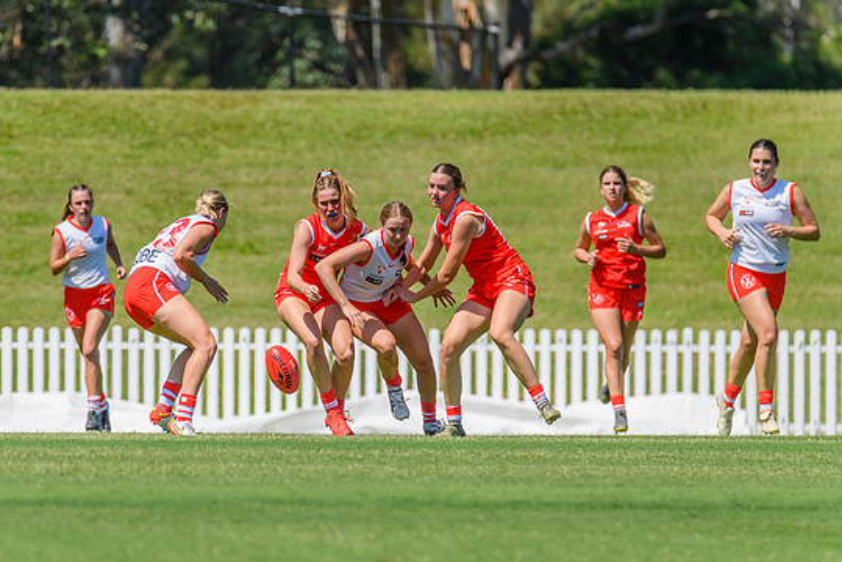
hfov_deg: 2.8
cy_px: 310
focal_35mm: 742
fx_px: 17363
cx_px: 362
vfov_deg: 1.9
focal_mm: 600
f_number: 10
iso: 800
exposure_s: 1/2000
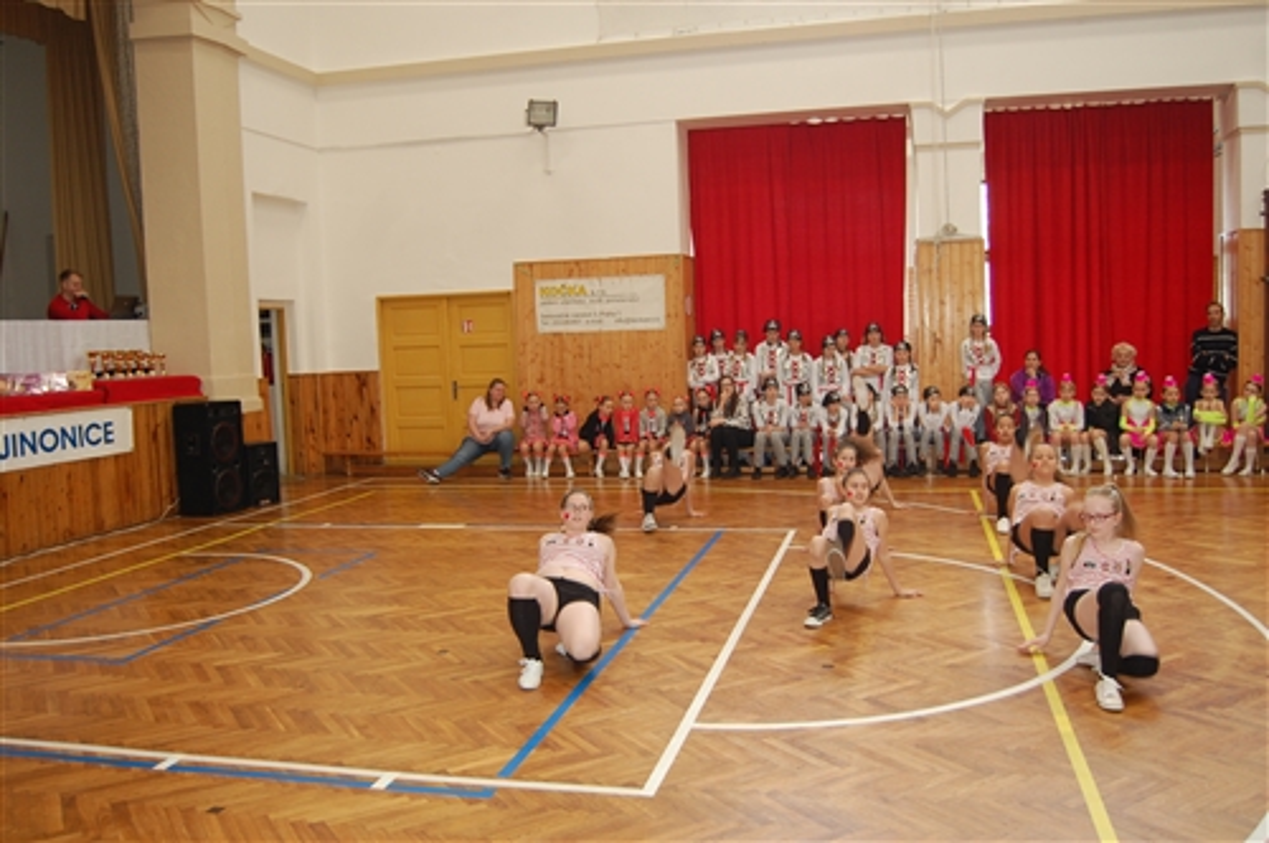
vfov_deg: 43.5
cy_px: 422
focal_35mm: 30
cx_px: 634
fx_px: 1056
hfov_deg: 62.0
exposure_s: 1/60
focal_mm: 20
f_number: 3.8
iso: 400
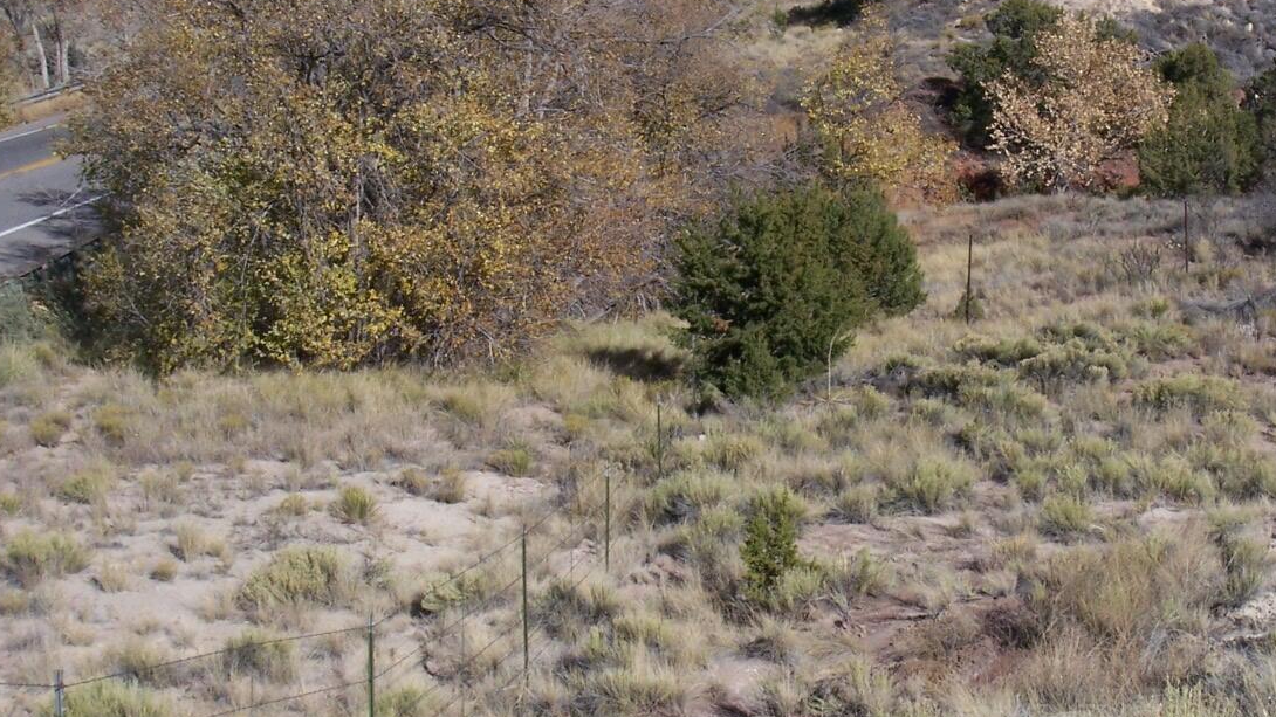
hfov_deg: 27.7
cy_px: 364
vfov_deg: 15.9
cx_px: 823
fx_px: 2571
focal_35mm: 76
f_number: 7.1
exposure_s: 1/320
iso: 64
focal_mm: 8
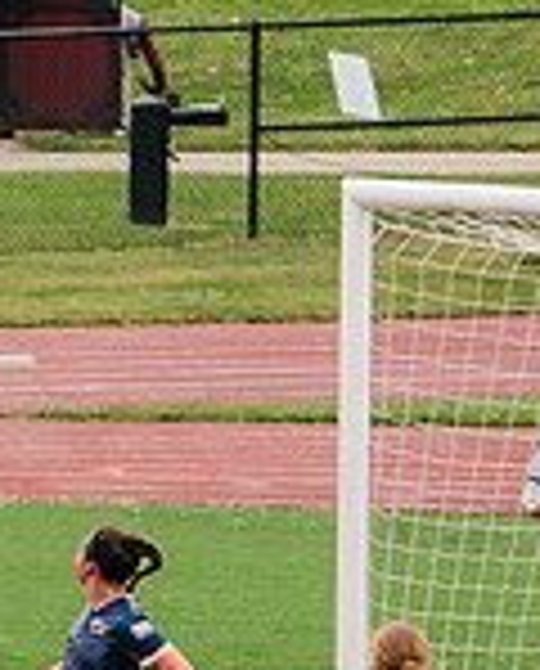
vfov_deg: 2.0
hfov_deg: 1.6
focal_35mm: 945
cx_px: -628
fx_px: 18802
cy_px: 831
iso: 500
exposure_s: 1/1600
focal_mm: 200
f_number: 5.6
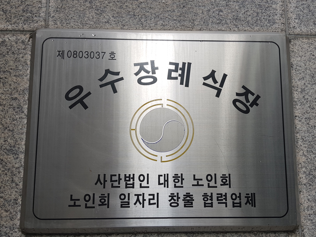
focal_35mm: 26
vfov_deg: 53.1
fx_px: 237
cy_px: 118
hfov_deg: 67.3
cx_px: 158
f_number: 1.7
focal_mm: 4.2
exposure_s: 1/140
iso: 40
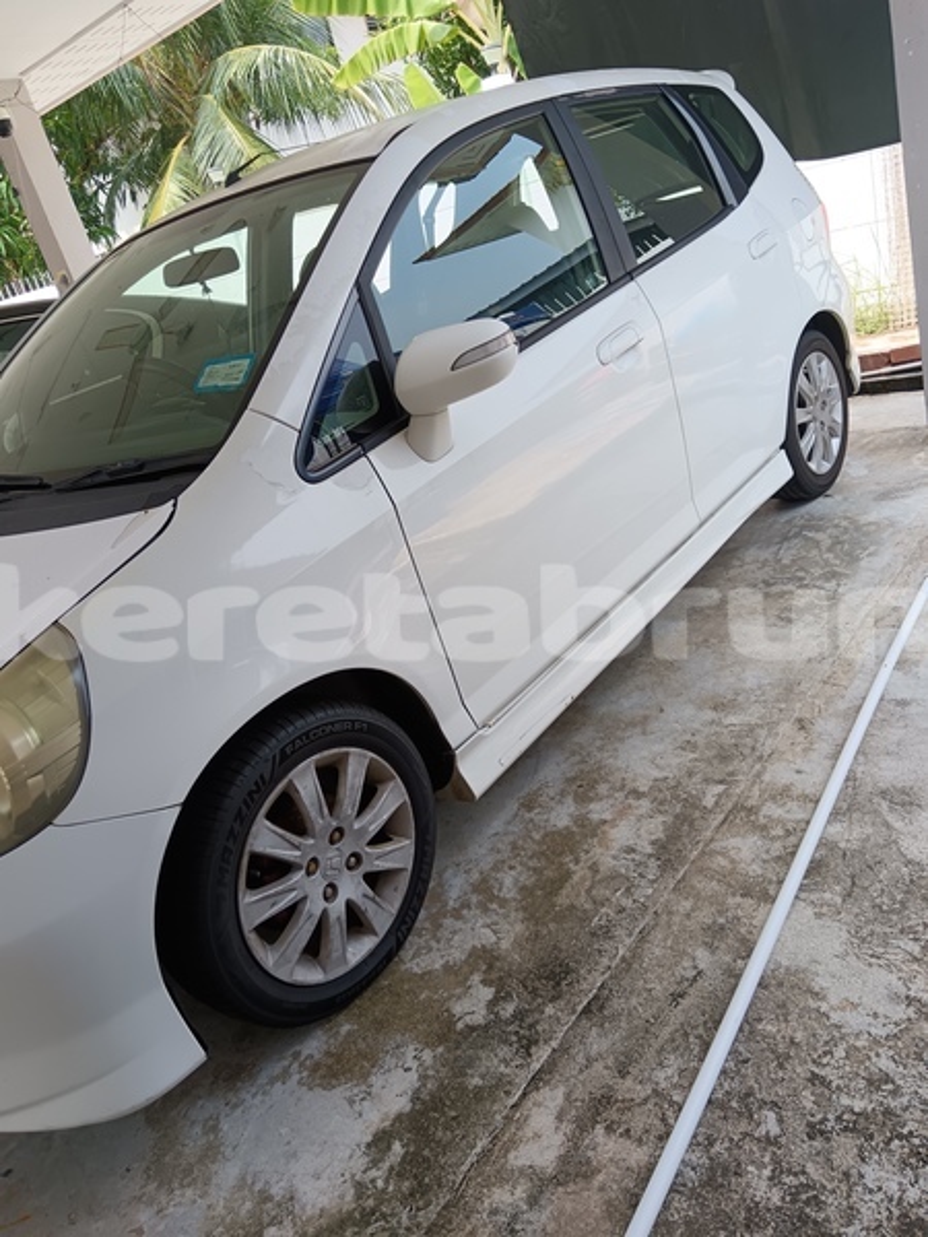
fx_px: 965
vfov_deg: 65.3
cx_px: 464
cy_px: 618
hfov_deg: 51.4
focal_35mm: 27
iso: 100
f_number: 1.9
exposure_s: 1/177
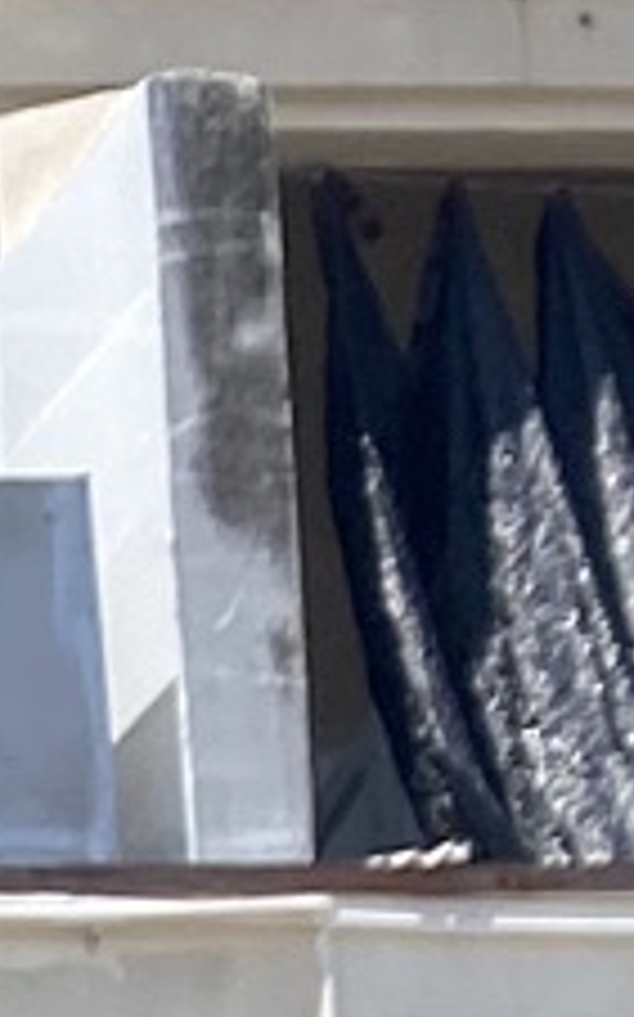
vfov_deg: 7.5
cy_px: 3146
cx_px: -3377
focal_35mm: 244
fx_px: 6754
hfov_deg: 4.1
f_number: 1.8
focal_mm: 4.25
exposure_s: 1/2028
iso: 32
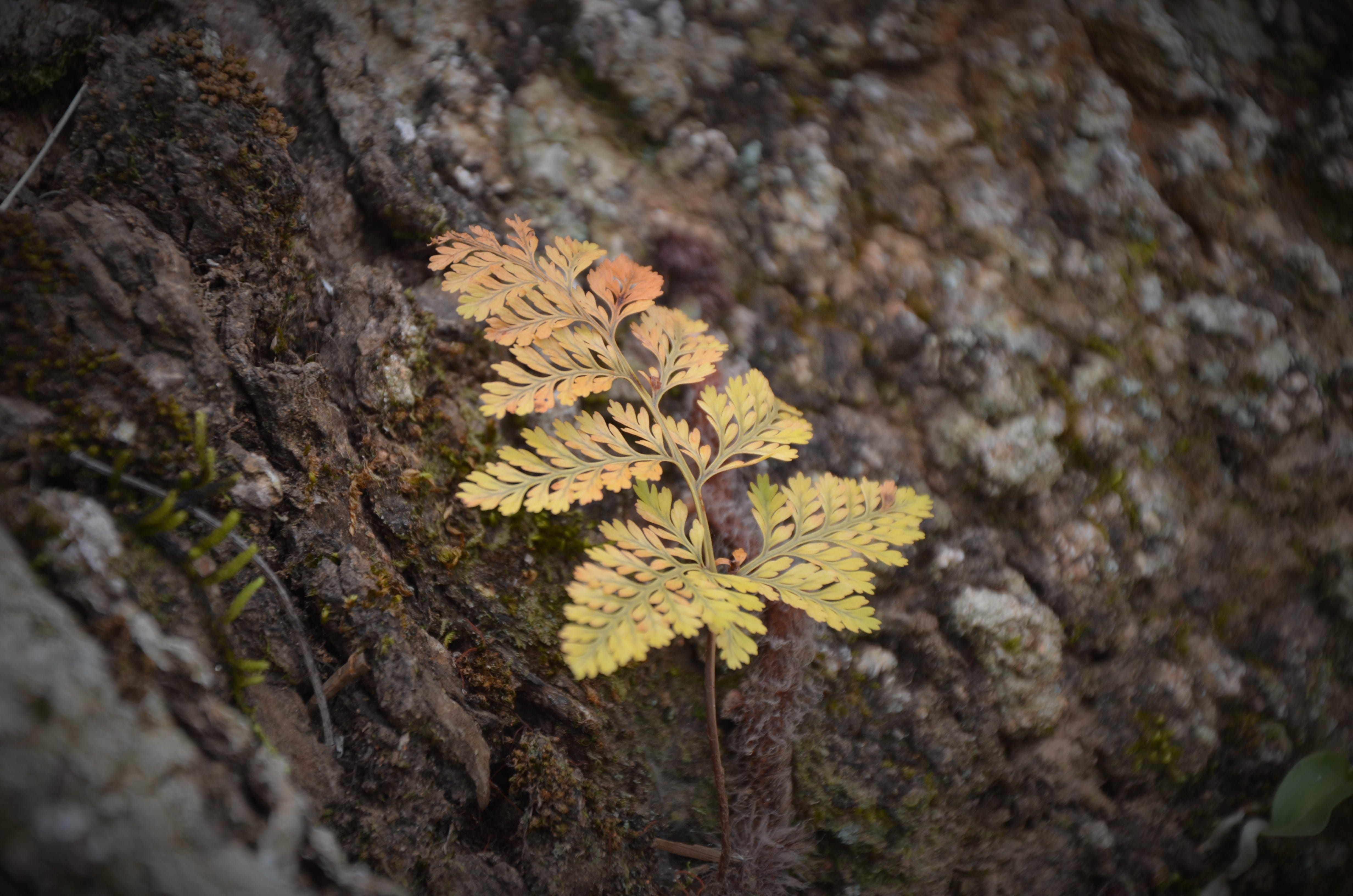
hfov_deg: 13.1
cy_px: 448
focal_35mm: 158
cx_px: 676
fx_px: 5907
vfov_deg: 8.7
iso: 360
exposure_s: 1/125
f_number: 5.6
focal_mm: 105
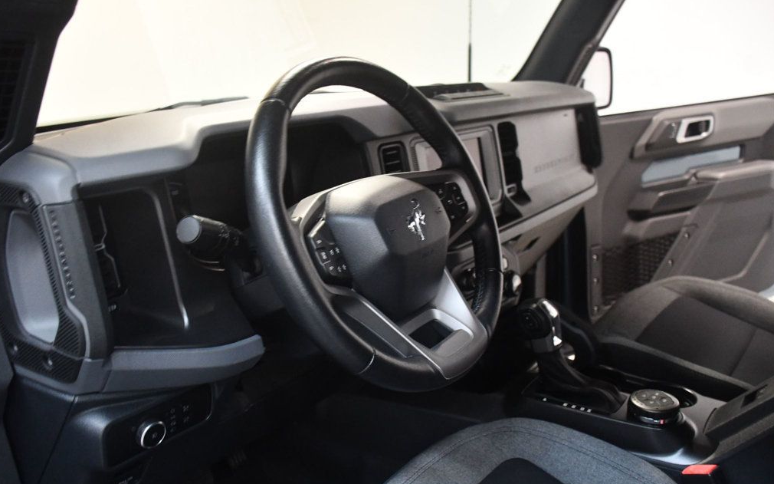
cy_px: 259
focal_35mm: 31
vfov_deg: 40.6
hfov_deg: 61.2
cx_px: 384
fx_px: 654
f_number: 3.5
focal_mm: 20
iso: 3600
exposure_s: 1/60
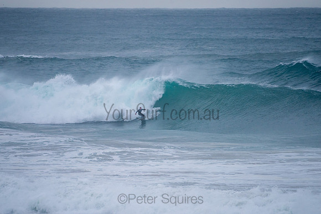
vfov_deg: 2.2
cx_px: 154
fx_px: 5469
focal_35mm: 613
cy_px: 99
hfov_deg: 3.4
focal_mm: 500
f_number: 5.6
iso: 500
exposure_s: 1/1250
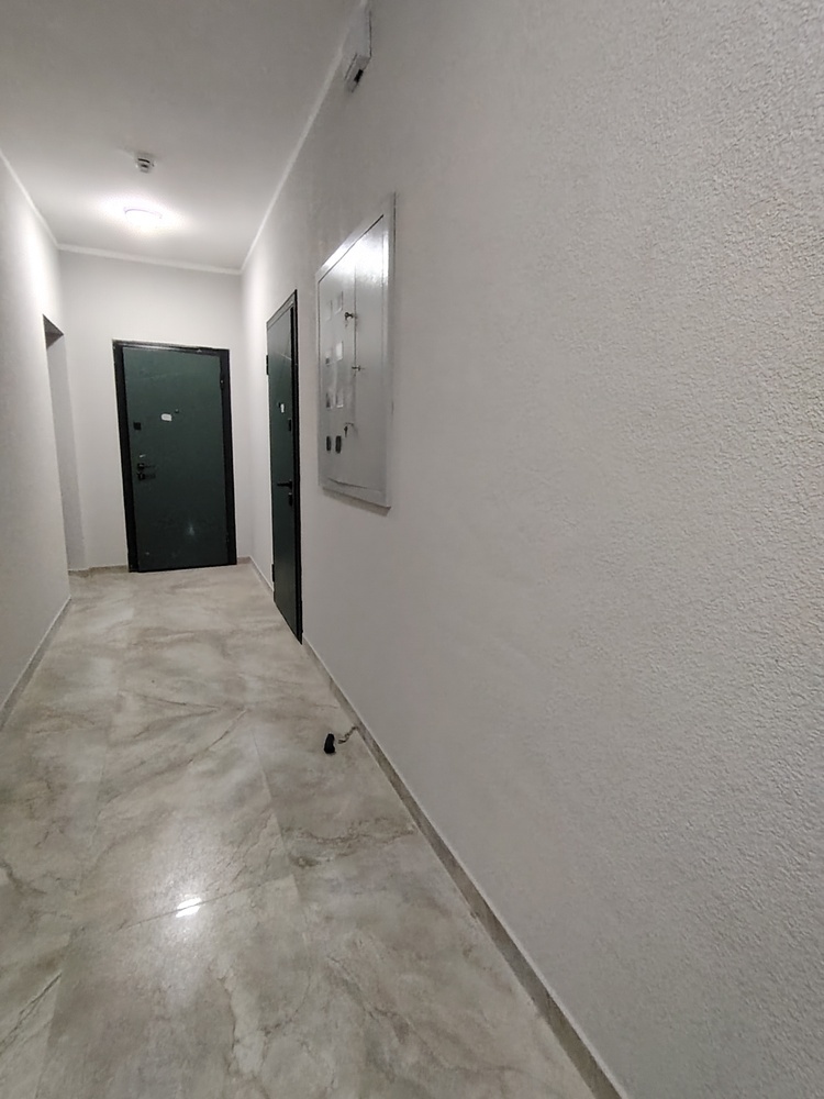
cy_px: 550
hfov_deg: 74.7
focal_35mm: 17
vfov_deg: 91.0
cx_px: 412
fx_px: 540
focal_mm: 1.42
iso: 438
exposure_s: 1/50
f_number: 2.2
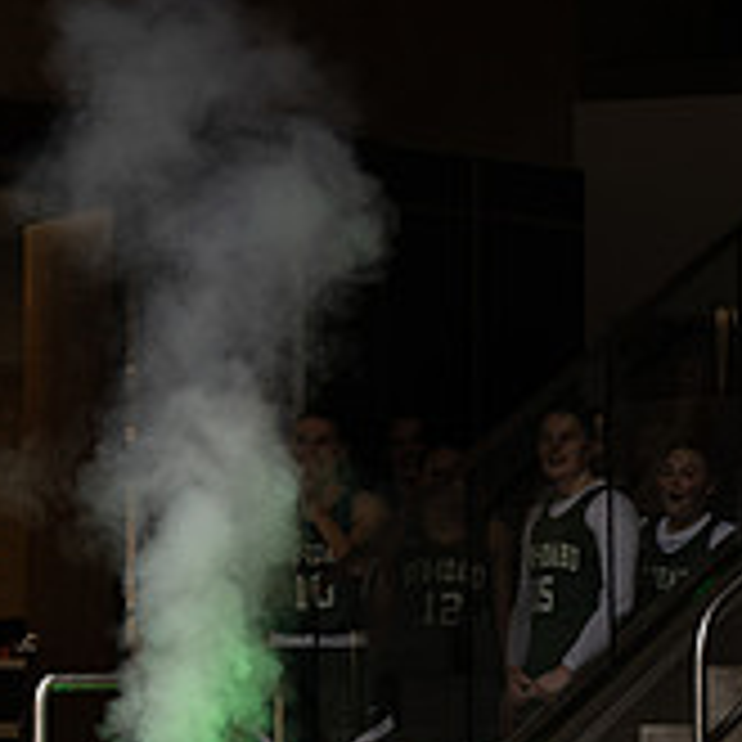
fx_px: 6596
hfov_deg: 6.4
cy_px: 643
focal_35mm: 272
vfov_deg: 6.4
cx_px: -291
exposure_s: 1/125
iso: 80
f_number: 4.5
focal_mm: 70
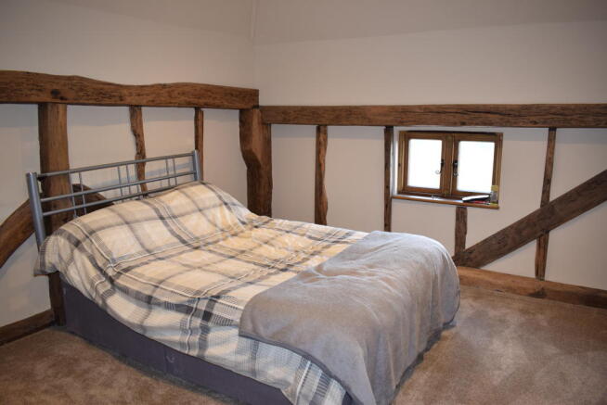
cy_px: 202
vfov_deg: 48.0
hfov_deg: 67.3
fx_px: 456
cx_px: 304
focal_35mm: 27
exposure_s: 1/60
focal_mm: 18
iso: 800
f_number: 5
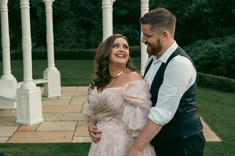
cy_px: 78
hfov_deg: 32.9
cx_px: 118
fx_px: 398
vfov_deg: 22.3
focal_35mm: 61
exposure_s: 1/200
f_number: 3.5
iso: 800
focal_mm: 41
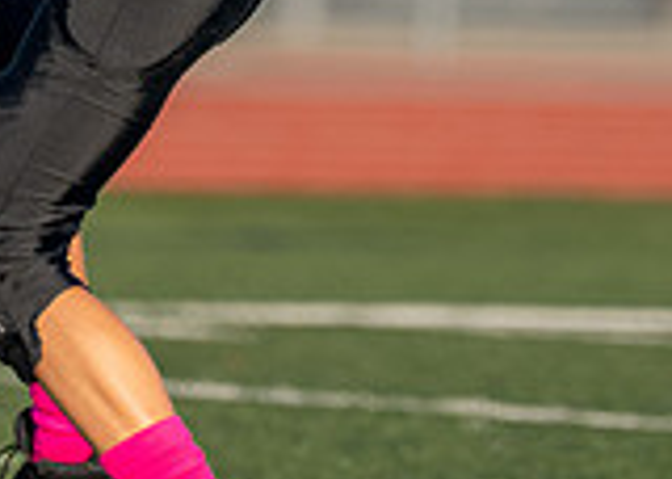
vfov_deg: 1.6
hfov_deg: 2.3
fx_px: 16895
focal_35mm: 886
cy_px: -465
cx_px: 214
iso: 250
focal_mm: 178
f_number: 2.8
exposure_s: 1/4000
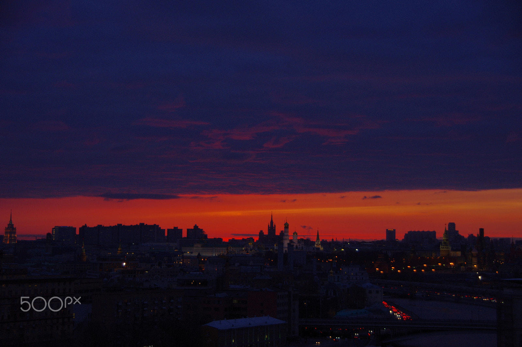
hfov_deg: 27.0
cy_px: 174
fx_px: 1086
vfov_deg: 18.1
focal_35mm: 75
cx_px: 261
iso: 200
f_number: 4.5
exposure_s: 1/80
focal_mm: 50
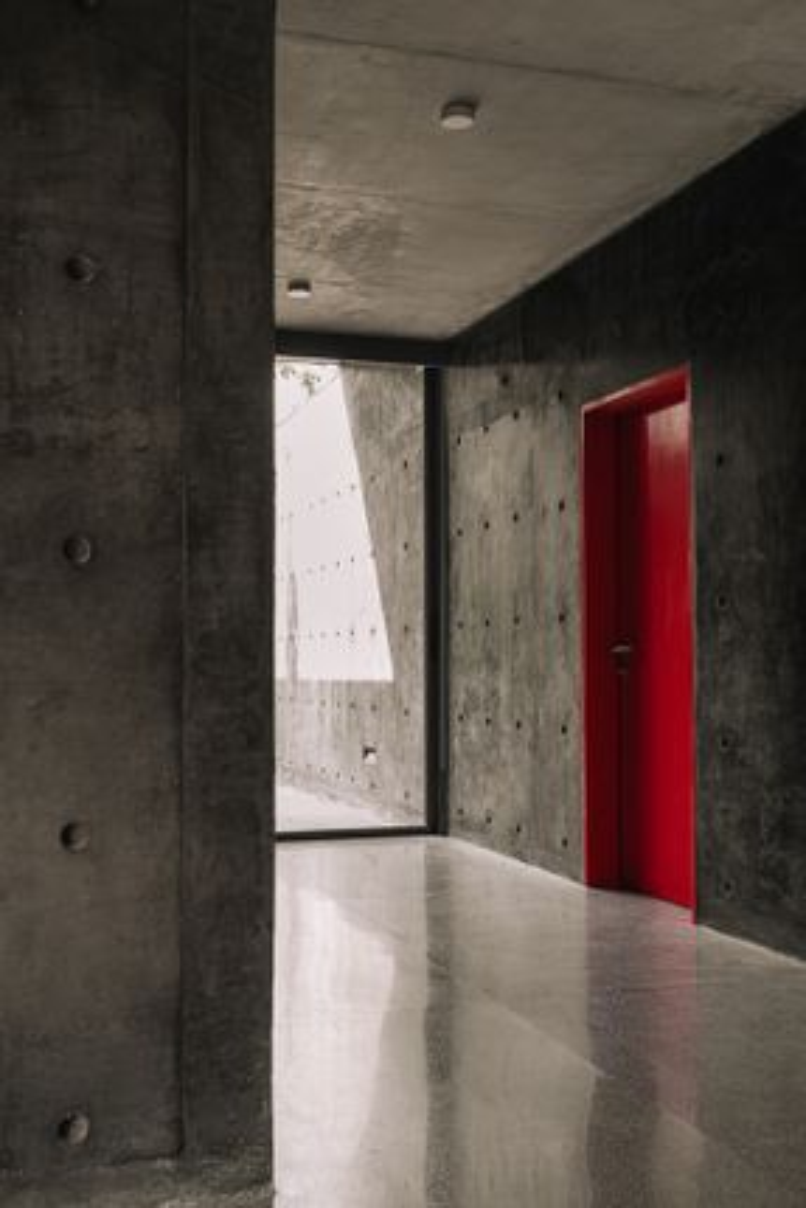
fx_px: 1275
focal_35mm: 38
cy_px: 604
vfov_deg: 50.7
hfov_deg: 35.1
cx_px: 403
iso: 100
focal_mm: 38
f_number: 10
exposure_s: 1/1.25
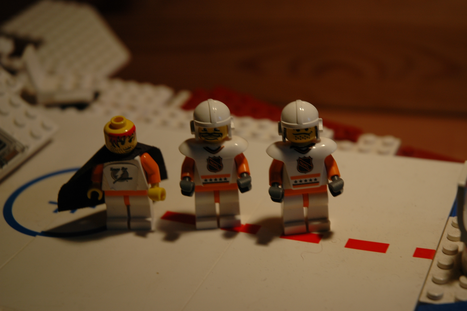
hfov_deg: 24.6
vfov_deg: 16.5
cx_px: 234
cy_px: 156
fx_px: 1069
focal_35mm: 82
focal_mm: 55
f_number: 4.5
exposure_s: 1/80
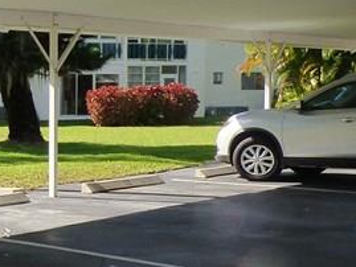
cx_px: -140
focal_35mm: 76
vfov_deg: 19.4
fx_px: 782
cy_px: 143
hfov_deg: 22.2
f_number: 3.5
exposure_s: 1/640
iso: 200
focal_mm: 3.58
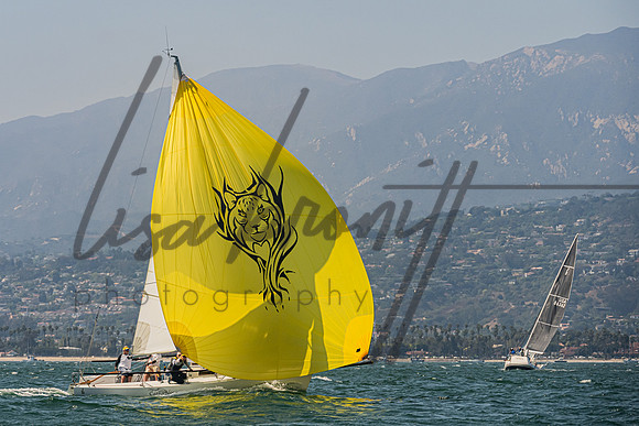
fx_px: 4395
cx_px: 237
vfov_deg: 5.6
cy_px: 140
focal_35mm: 248
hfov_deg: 8.3
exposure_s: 1/2000
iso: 400
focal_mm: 180
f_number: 8
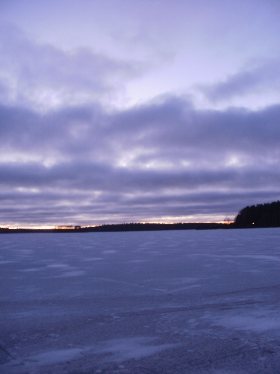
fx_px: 388
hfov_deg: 39.7
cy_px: 187
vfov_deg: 51.4
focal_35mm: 36
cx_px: 140
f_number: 3.5
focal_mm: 6.3
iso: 125
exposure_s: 1/2
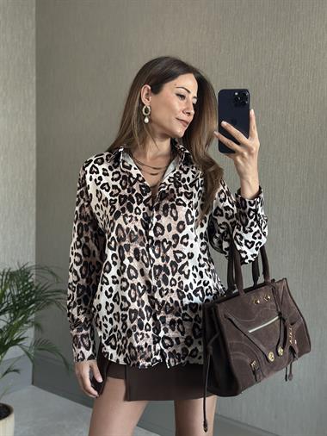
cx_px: 164
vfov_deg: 39.6
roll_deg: -0.3
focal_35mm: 48
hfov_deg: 30.3
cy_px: 218
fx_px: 604
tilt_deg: -15.7
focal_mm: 6.86
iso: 200
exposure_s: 1/60
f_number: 1.78
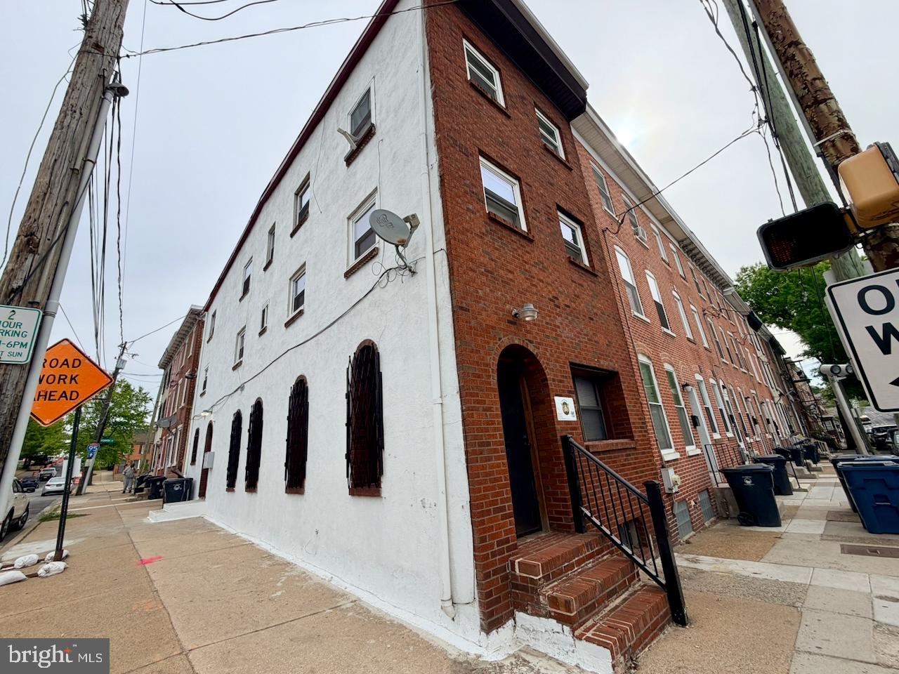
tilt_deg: +18.0
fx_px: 364
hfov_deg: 102.1
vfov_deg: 85.7
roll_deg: +4.1
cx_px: 450
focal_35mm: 14
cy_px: 337
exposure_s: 1/770
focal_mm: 2.22
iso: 20
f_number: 2.2
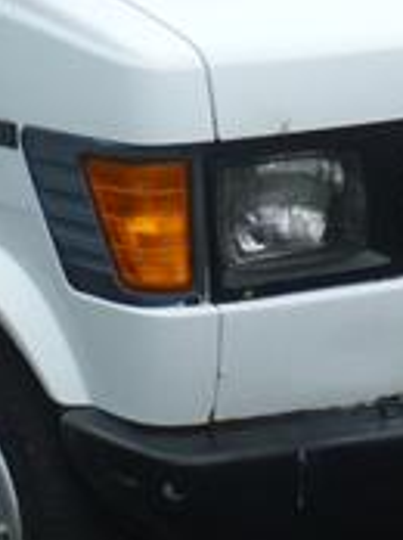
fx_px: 2147
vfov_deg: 14.1
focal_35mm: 138
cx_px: -6
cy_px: 6
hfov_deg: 10.6
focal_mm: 5.4
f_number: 4
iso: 100
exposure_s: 1/400
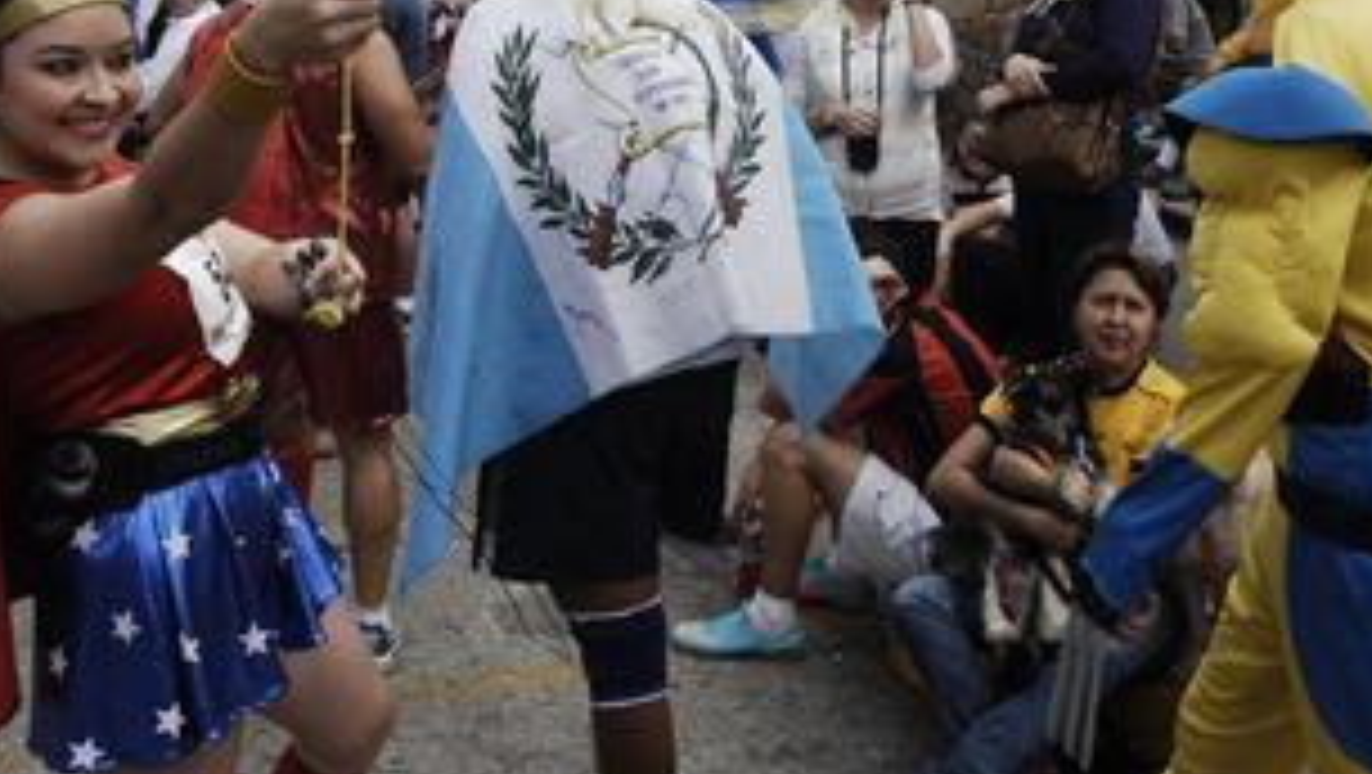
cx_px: 814
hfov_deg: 46.3
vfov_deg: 27.0
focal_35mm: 44
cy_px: 232
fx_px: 1597
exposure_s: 1/320
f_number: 3.2
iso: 100
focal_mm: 17
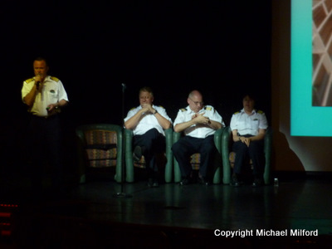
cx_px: 166
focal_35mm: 278
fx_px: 2666
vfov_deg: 5.3
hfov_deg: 7.1
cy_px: 124
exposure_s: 1/8
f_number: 4.8
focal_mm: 45.7
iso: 400
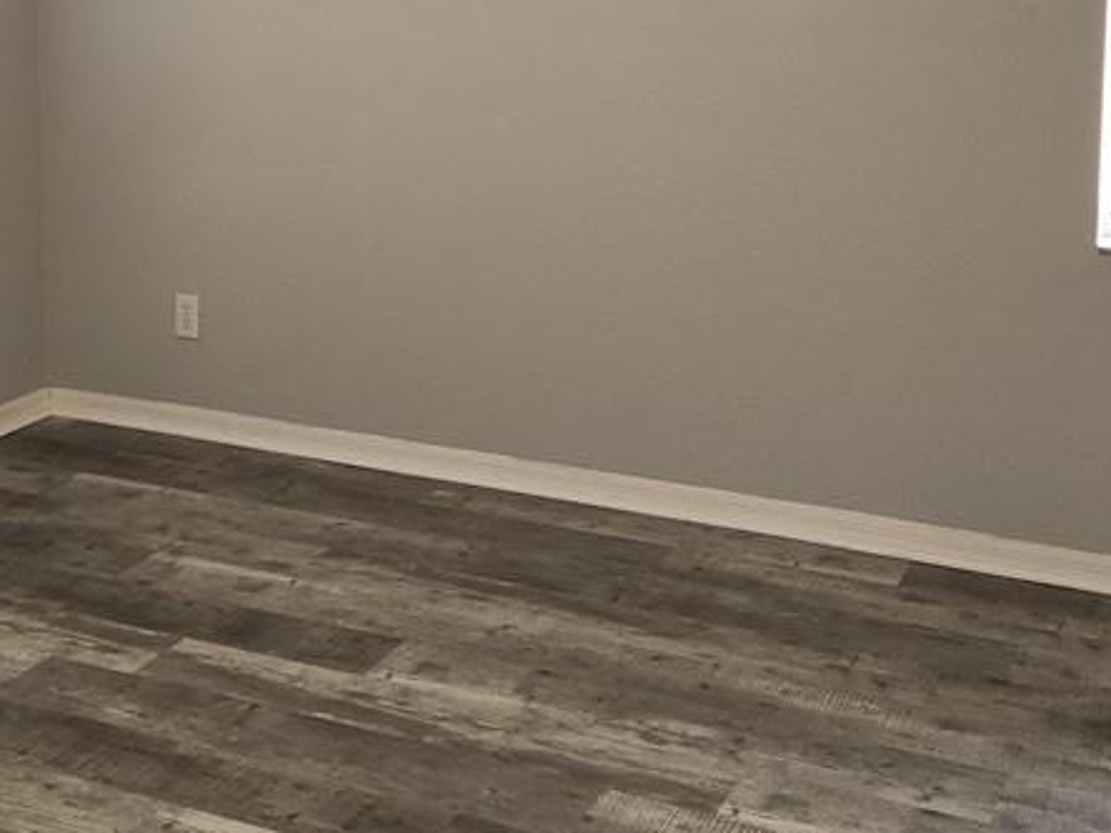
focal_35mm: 53
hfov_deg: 36.1
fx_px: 1701
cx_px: 478
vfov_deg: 26.7
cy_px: 110
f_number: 1.8
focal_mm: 5.4
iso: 80
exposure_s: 1/60
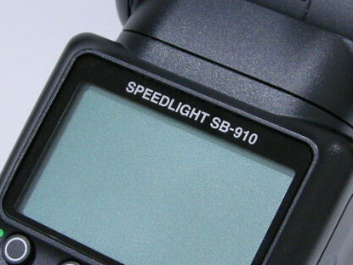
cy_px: 216
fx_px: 1061
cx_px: 237
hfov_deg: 18.8
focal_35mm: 104
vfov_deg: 14.2
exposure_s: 1/60
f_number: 2.7
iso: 211
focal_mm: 7.5
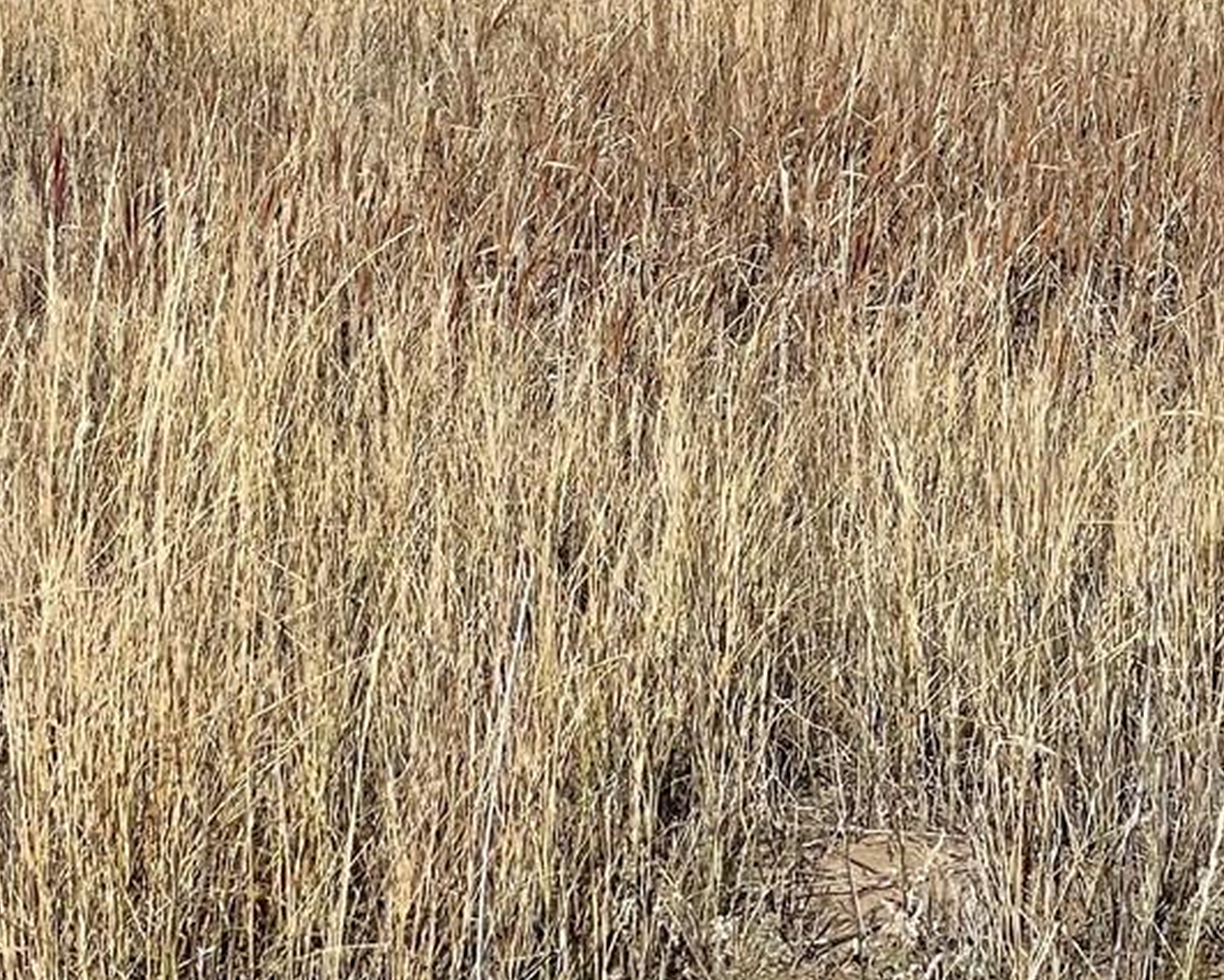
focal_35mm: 153
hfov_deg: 12.5
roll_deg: -0.6
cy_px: -5
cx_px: 1224
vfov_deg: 10.0
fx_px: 5544
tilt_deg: -8.2
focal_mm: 6
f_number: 2
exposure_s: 1/2994
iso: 25
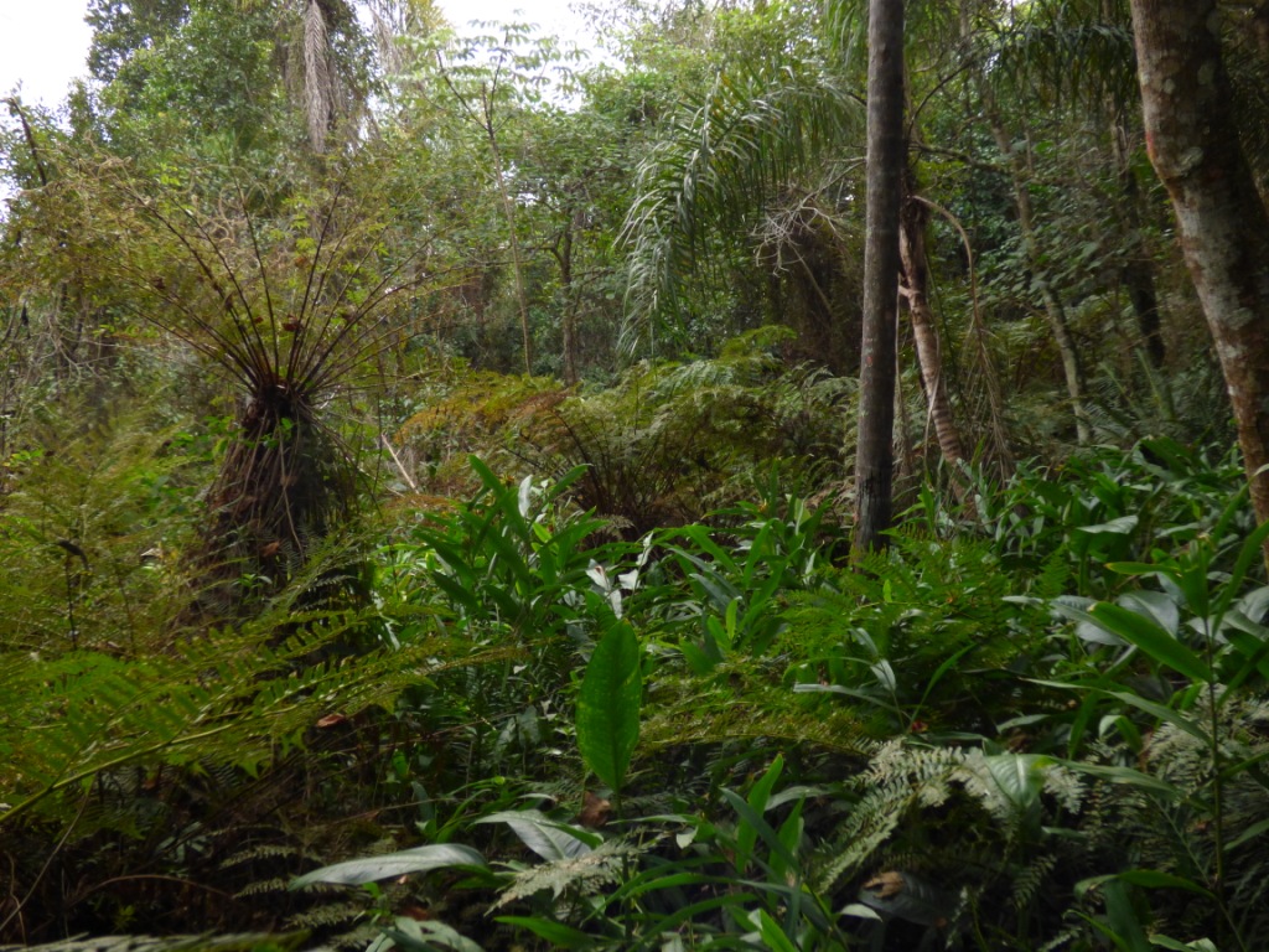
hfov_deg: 58.4
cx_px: 634
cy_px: 476
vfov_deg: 45.4
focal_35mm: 31
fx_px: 1136
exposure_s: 1/60
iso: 400
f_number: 3.3
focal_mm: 5.53
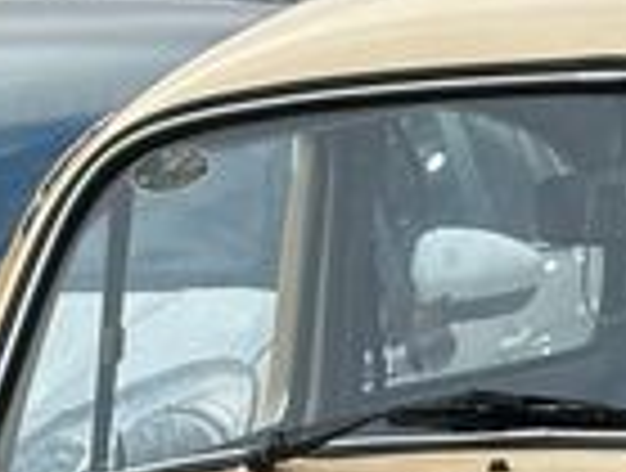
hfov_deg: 6.0
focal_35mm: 329
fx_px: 5965
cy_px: 724
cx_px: 493
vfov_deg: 4.5
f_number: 1.78
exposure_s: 1/324
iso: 64
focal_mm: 6.86
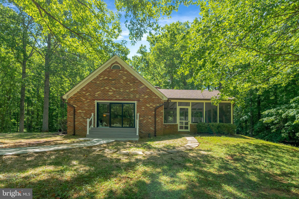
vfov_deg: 73.7
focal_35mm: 16
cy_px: 100
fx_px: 133
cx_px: 150
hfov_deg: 96.7
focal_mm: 16
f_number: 8
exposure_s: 1/640
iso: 1250
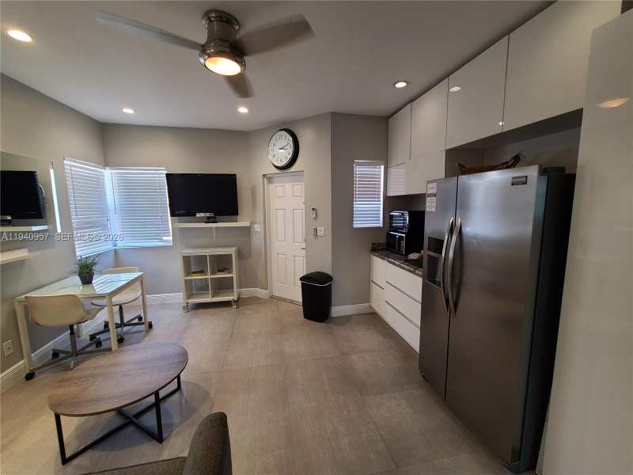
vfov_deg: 89.9
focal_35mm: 13
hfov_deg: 106.2
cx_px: 316
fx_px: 238
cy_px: 238
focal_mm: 2.2
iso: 200
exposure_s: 1/60
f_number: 2.2
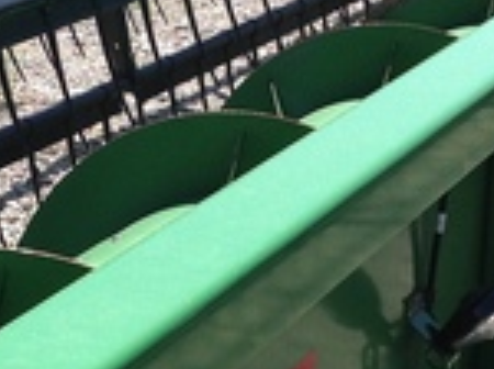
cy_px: 300
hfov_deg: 15.5
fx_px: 1810
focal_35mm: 127
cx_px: 175
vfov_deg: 11.6
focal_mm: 4.28
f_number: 2.4
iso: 50
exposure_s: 1/1120
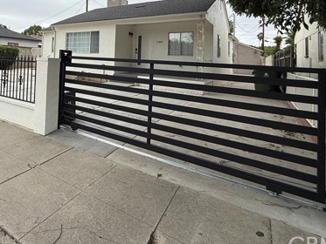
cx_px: 90
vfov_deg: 53.0
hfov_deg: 67.9
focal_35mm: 24
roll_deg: -3.9
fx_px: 226
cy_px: 48
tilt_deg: +2.5
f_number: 2.2
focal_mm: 2.22
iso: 50
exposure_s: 1/734
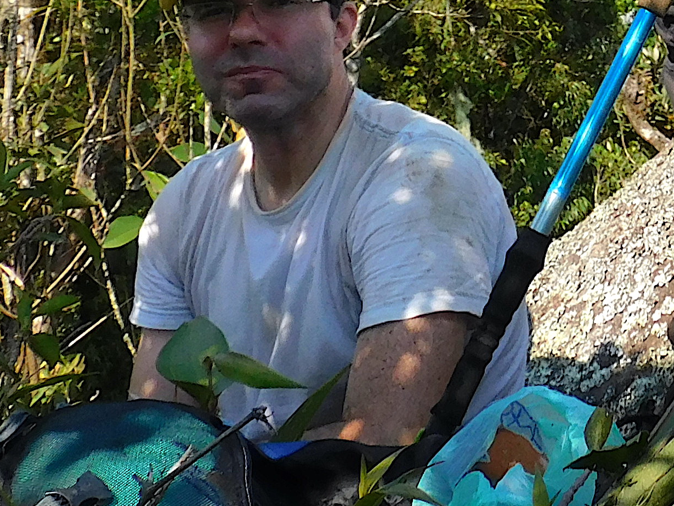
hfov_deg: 20.6
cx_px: 765
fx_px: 1753
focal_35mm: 90
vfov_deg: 15.6
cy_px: -153
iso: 125
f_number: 3.3
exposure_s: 1/1000
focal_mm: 4.3
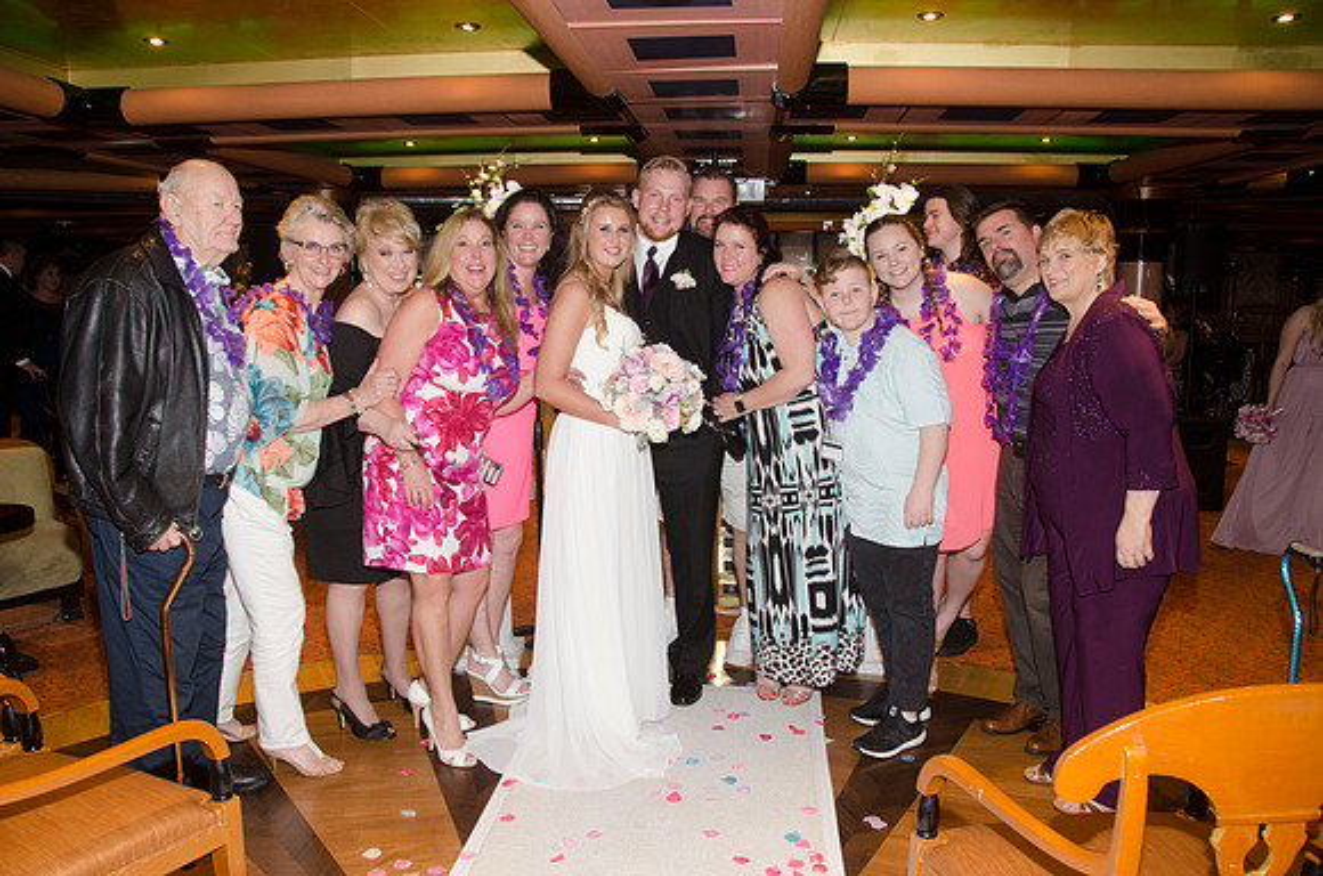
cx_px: 662
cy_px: 438
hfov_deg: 67.5
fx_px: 990
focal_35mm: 27
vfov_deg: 47.7
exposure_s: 1/60
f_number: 5.6
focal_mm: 18
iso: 400
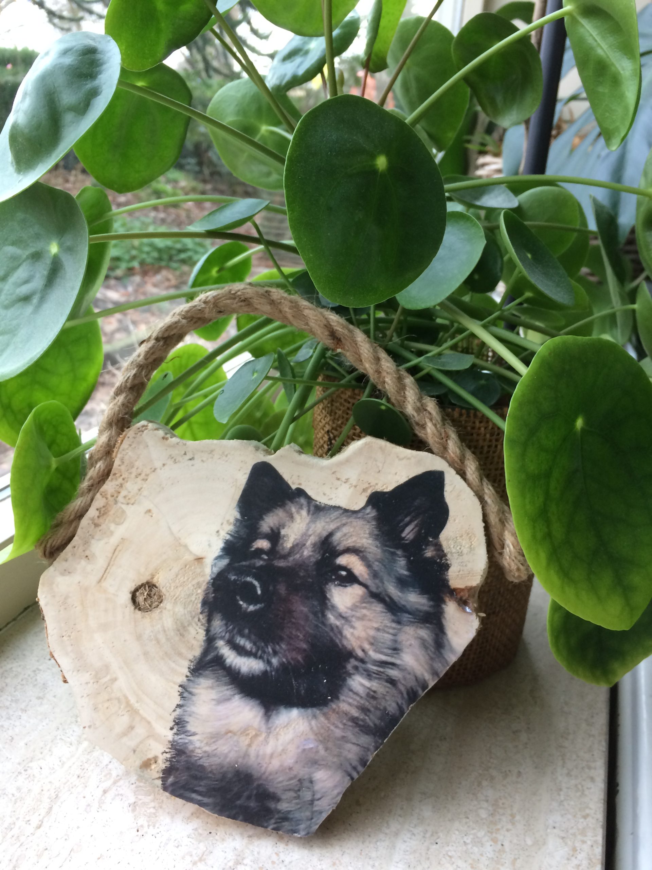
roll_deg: -1.5
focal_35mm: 29
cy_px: 435
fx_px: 728
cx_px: 326
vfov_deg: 61.7
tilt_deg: -23.0
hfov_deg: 48.2
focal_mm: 4.15
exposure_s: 1/33
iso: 50
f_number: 2.2
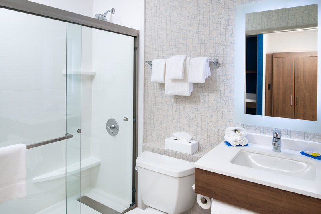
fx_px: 214
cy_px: 107
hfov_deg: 73.7
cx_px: 160
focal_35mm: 24
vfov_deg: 53.2
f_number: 16
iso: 640
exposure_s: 1/50
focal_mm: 24
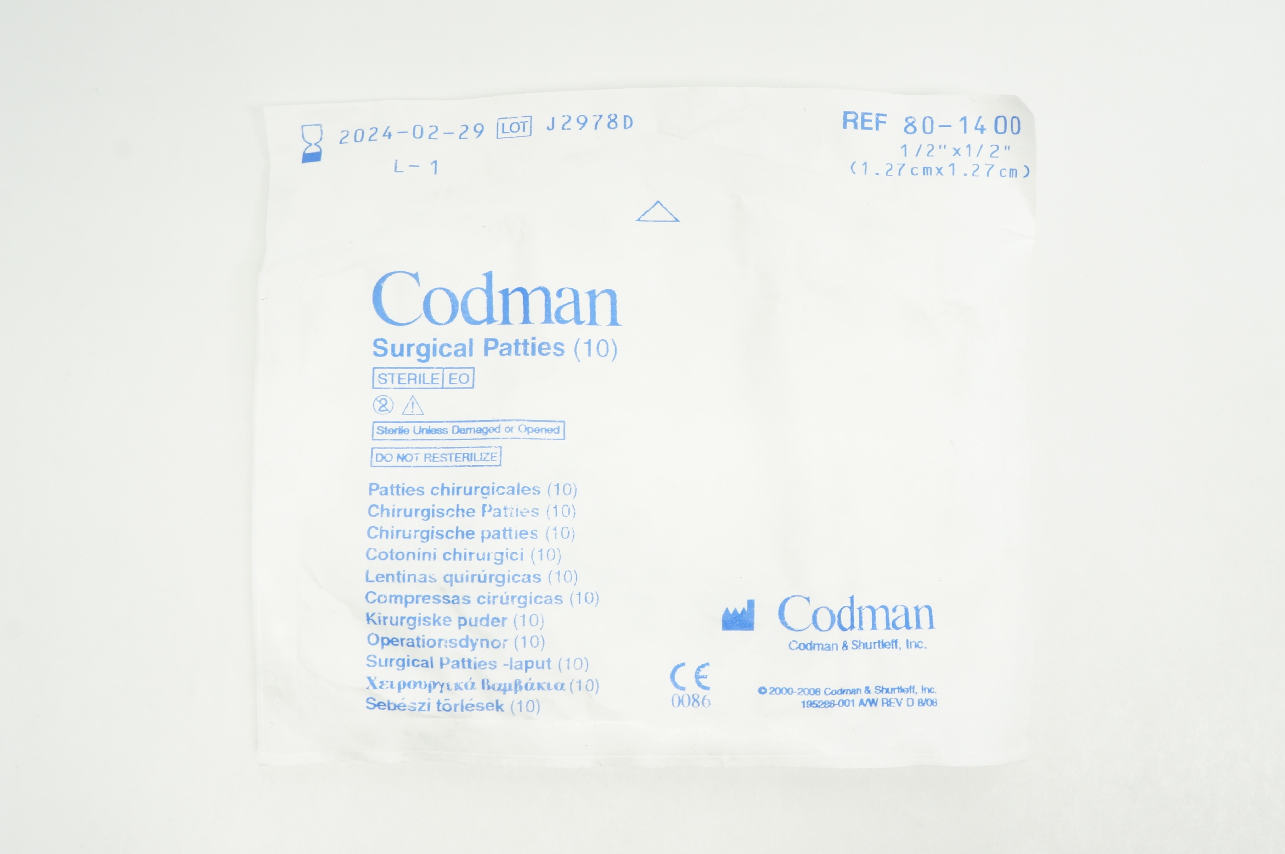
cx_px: 642
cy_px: 427
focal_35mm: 36
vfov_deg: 36.8
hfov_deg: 53.2
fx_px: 1284
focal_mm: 24
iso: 400
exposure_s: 1/15
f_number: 10
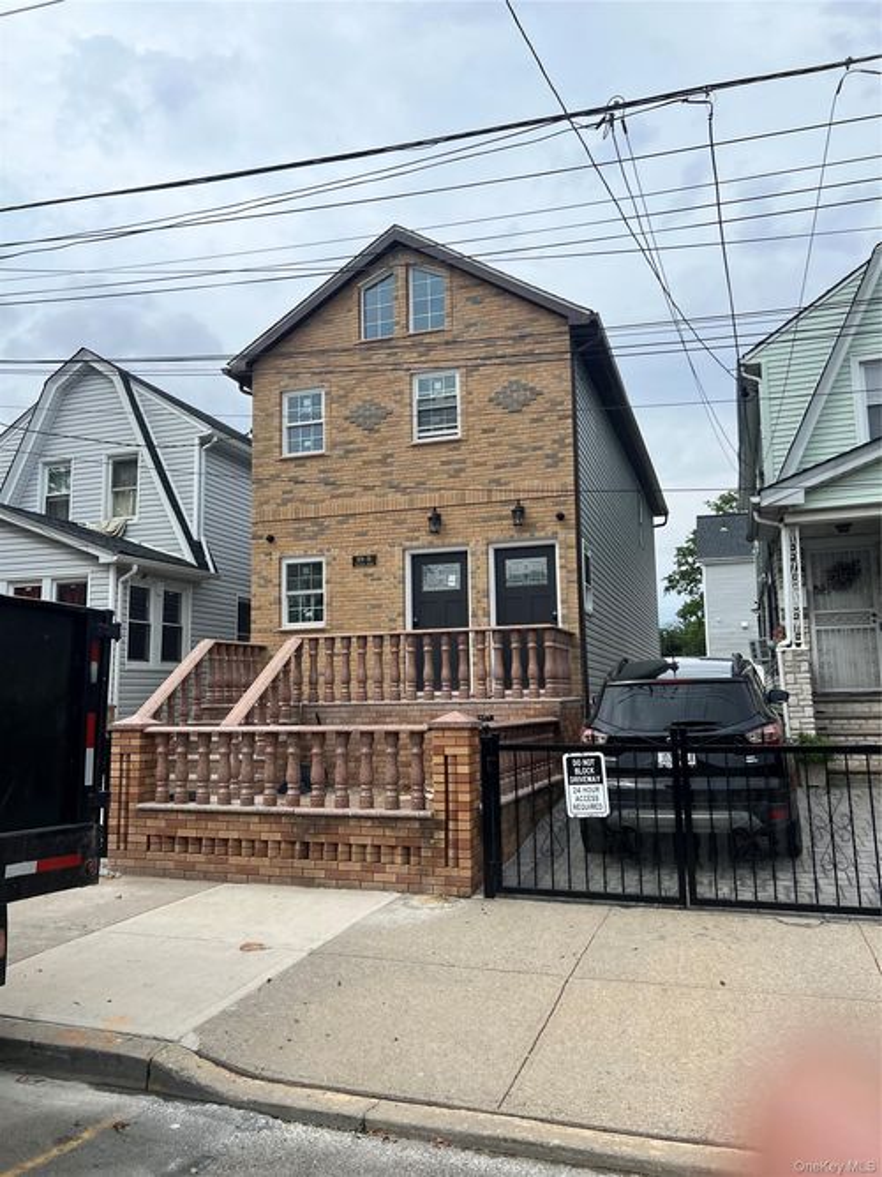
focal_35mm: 26
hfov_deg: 53.0
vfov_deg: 67.3
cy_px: 588
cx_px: 441
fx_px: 884
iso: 50
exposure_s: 1/4115
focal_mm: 5.7
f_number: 1.5
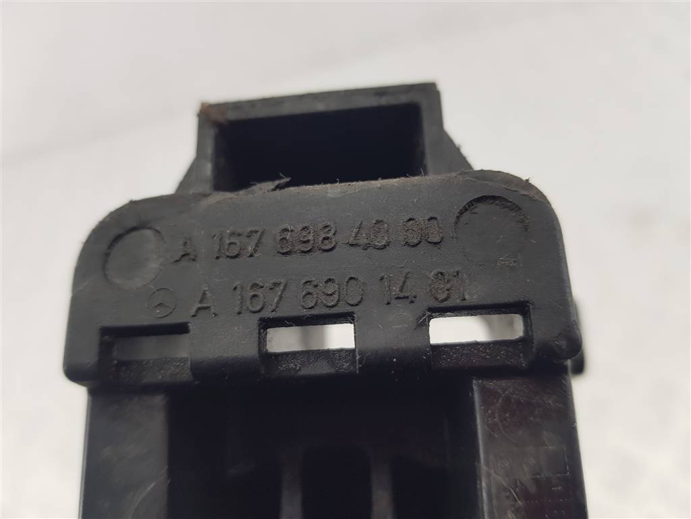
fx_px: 519
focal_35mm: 26
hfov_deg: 67.3
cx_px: 346
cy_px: 260
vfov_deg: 53.1
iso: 80
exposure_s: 1/100
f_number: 1.7
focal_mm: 4.2
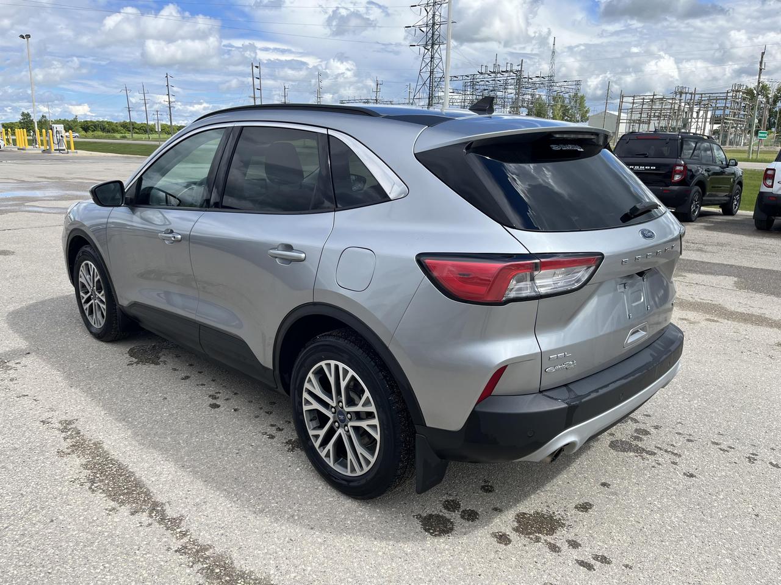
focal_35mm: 26
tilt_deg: -14.5
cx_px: 390
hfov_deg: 67.3
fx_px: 587
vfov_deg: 53.1
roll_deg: +0.2
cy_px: 292
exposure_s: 1/2463
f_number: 1.6
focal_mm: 5.1
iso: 50
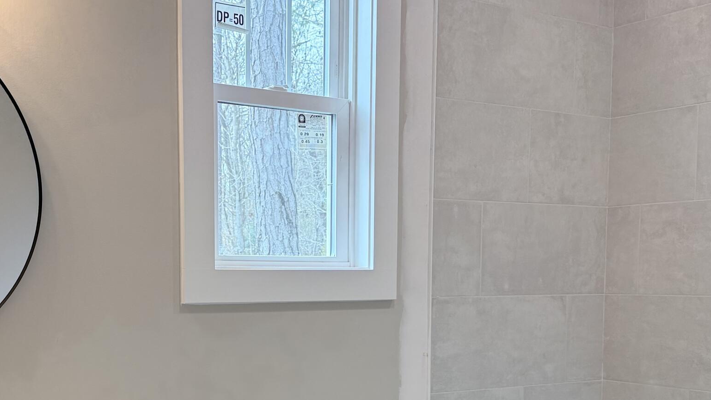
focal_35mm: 51
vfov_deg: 23.0
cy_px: 350
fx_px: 961
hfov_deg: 40.4
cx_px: 278
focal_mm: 6.76
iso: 125
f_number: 1.78
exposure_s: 1/237
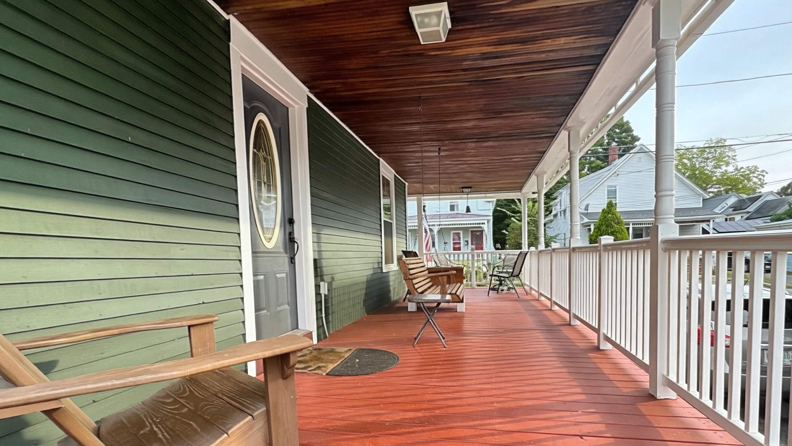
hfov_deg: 89.5
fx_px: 399
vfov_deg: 57.5
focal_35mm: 19
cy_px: 282
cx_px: 413
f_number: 2.2
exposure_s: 1/149
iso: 40
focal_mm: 2.22
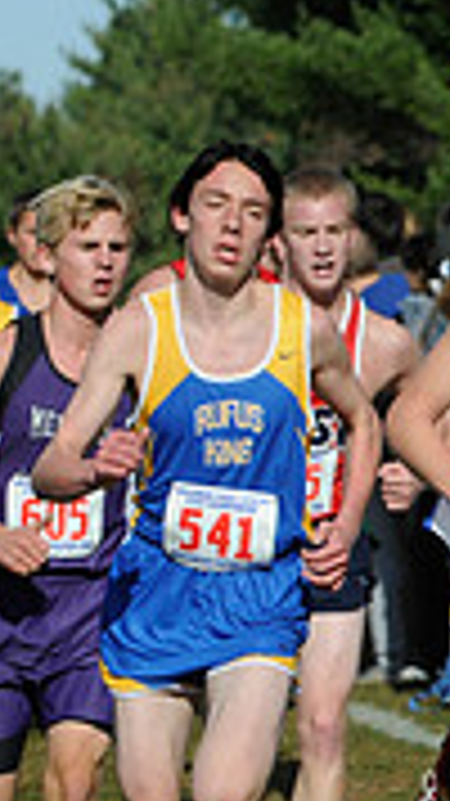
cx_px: 1174
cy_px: 538
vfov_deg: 4.0
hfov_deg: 2.2
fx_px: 11417
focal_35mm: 538
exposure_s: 1/1000
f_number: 5.6
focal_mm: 105
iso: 200
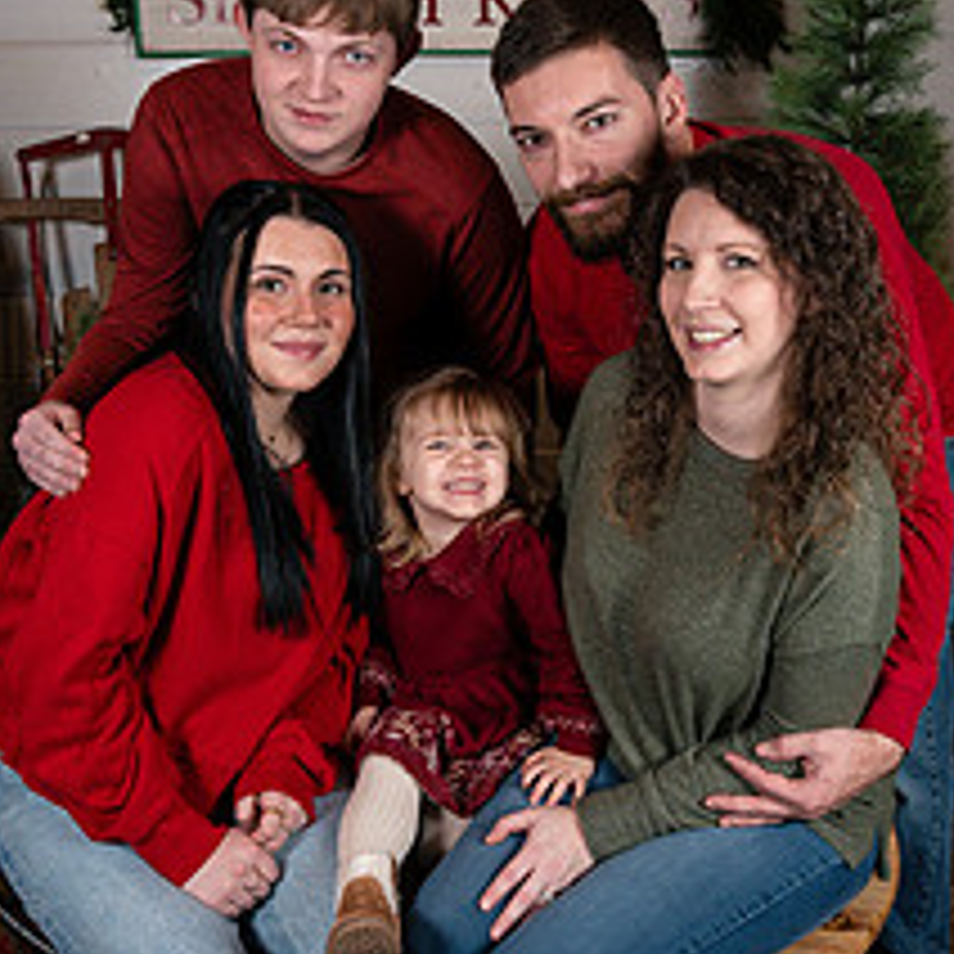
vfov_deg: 36.1
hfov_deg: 36.0
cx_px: 518
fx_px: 1465
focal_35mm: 47
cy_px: 495
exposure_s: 1/250
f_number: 5.6
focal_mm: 26
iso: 400
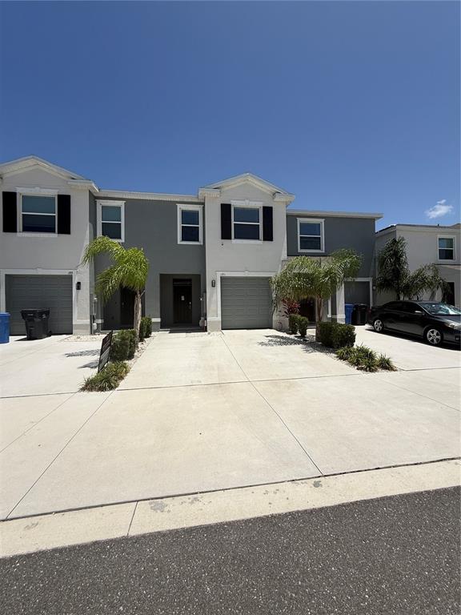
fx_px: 249
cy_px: 308
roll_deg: +0.3
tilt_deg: +0.8
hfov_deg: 85.7
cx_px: 230
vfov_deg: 102.1
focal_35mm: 14
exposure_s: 1/5155
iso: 50
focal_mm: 2.22
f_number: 2.2
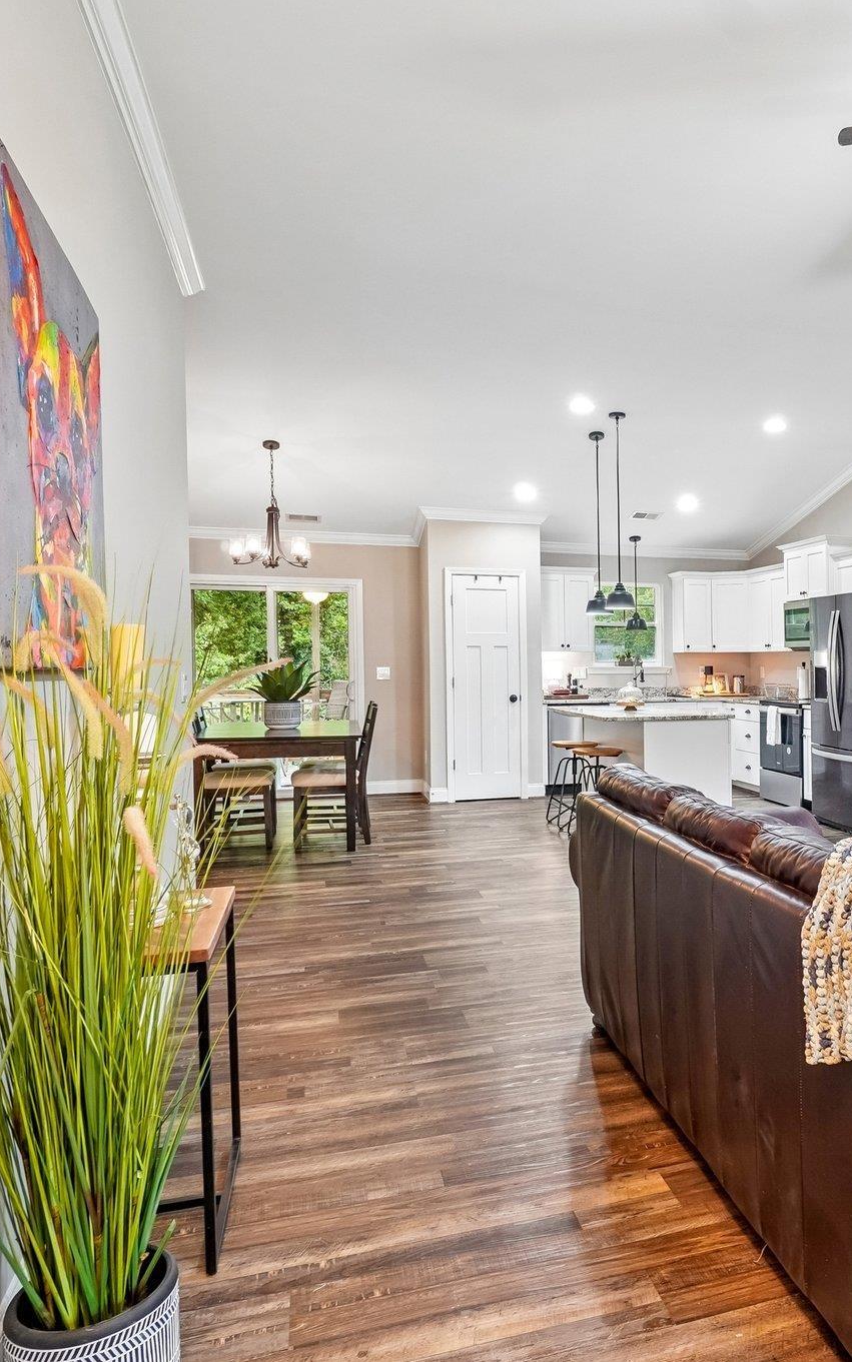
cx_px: 673
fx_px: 854
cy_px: 681
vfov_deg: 77.1
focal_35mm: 23
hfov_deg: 50.1
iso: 400
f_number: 8
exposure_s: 1/5
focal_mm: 10
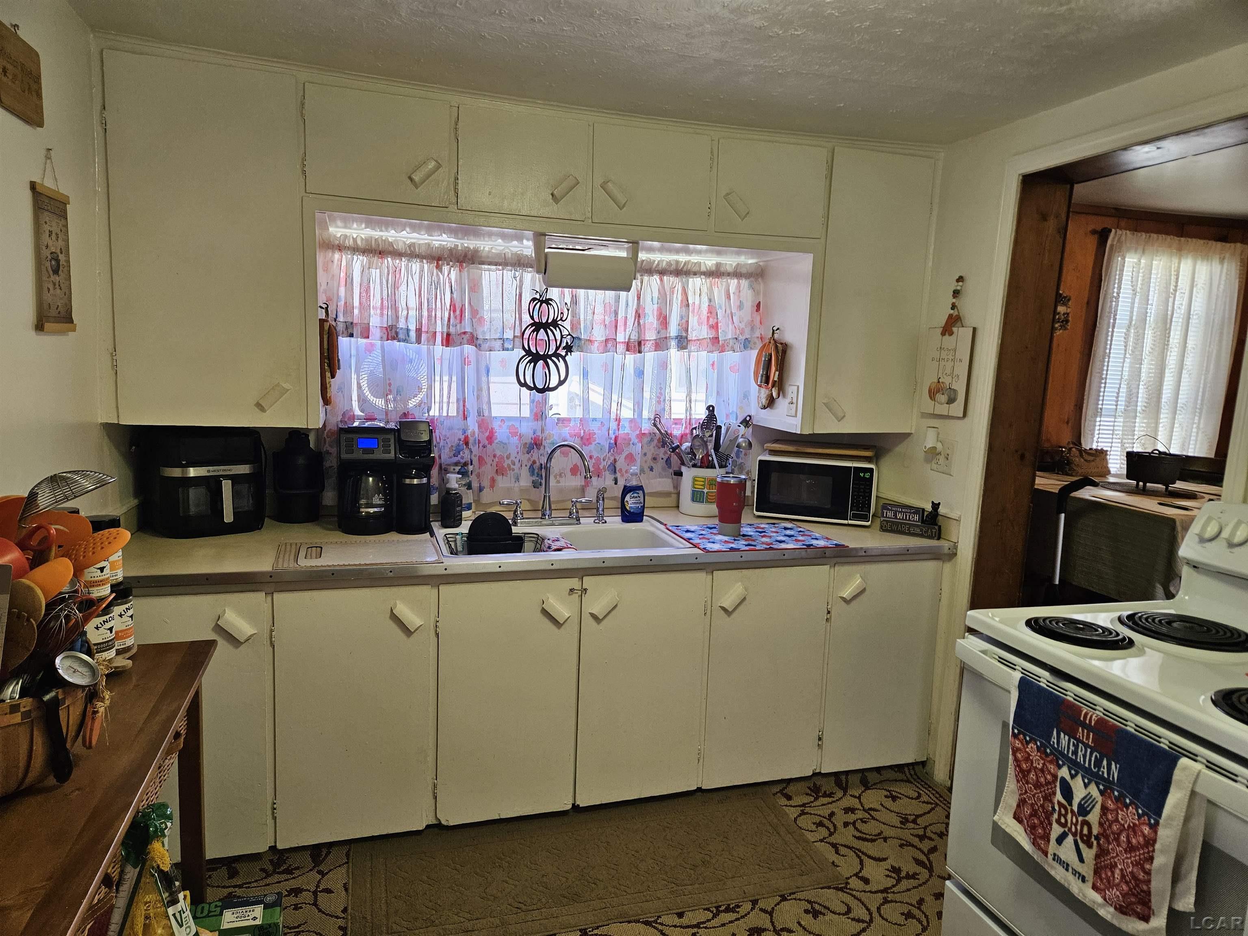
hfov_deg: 73.9
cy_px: 468
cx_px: 624
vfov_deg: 58.9
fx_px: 829
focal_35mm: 23
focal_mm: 5.4
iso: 200
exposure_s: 1/120
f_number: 1.8
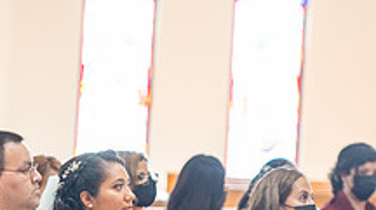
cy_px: 283
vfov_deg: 3.4
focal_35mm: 352
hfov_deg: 6.1
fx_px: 3506
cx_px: 44
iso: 1600
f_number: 2.8
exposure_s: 1/200
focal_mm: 125
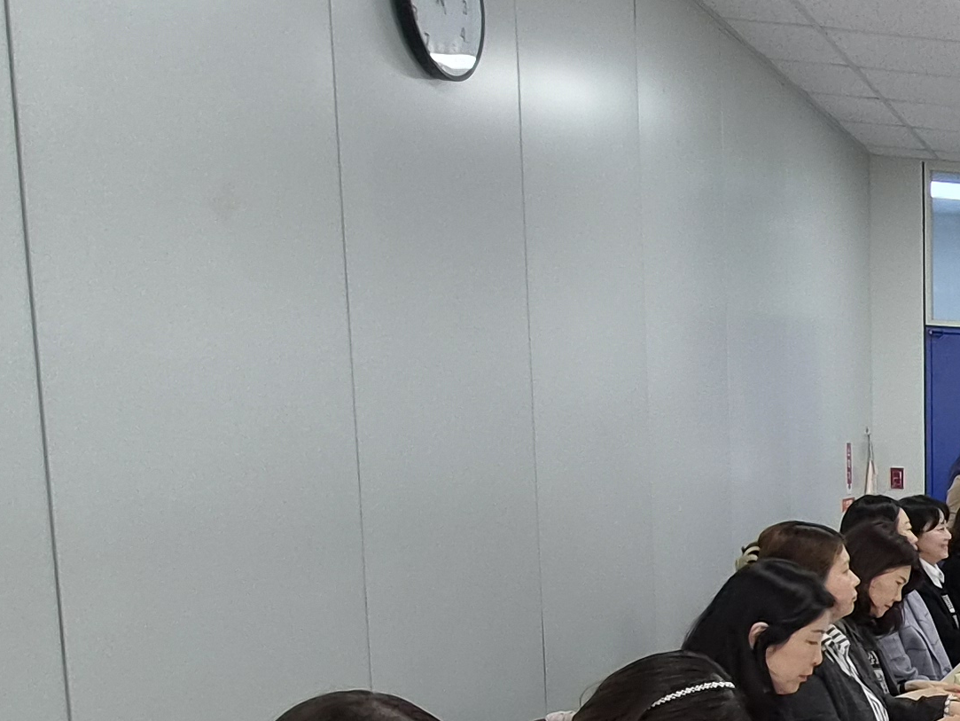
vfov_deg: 29.0
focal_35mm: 48
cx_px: 1507
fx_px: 1332
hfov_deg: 26.2
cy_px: 662
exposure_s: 1/120
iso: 100
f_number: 2.2
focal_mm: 2.2
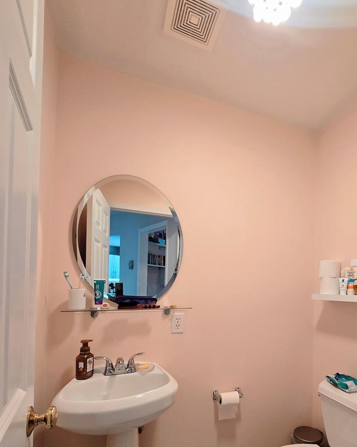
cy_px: 287
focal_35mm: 18
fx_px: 238
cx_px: 232
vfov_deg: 84.2
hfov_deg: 72.0
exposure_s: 1/60
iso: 160
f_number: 2.2
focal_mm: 2.2
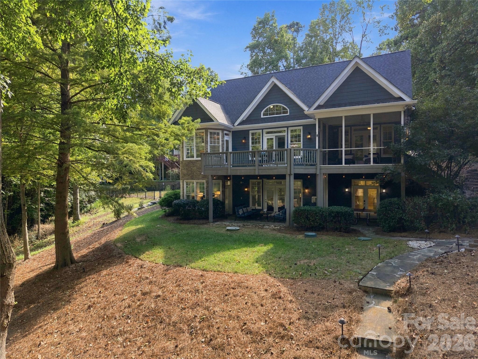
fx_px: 331
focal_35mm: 24
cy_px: 180
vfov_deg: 56.8
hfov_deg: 71.6
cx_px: 239
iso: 400
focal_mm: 8.7
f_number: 1.8
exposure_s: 1/725
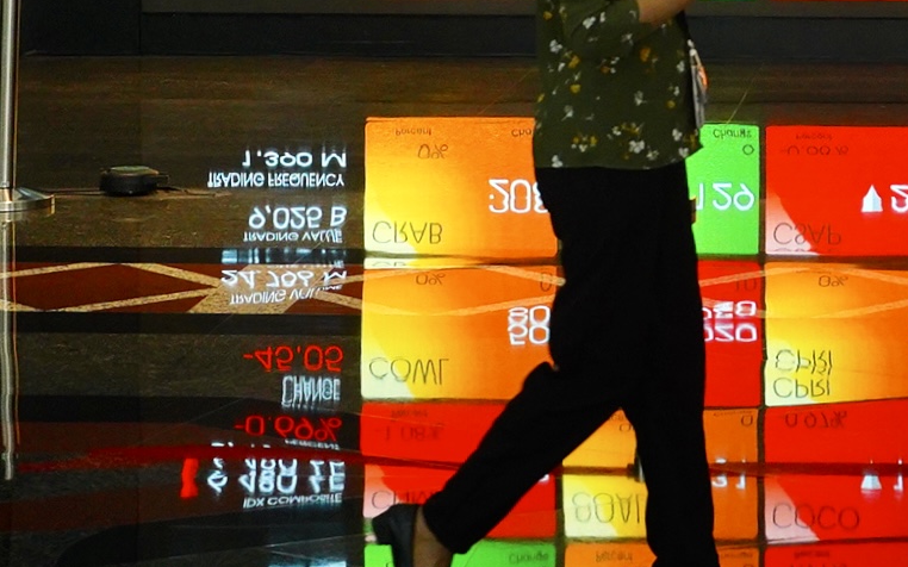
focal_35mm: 73
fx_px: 1806
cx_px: 798
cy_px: 77
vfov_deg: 17.6
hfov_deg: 27.3
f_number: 4
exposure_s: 1/320
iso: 2000
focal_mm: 32
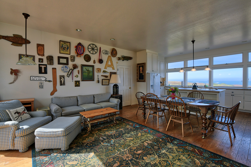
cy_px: 84
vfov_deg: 70.4
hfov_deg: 93.3
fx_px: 119
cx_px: 129
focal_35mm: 17
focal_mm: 16
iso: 400
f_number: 11
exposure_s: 1/125
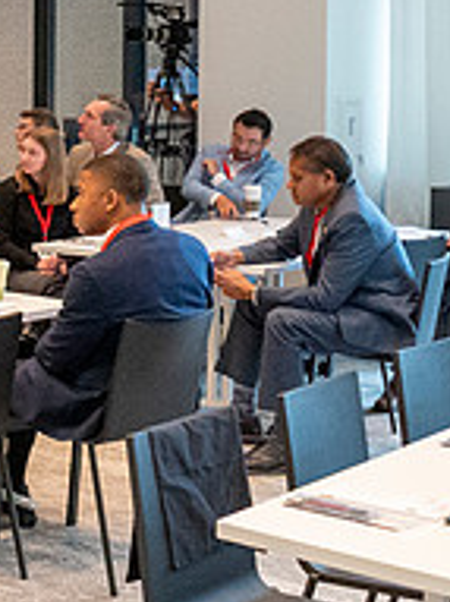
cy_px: 140
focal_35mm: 79
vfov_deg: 24.4
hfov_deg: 15.4
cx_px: -419
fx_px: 1371
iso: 5000
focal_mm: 18
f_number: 5.6
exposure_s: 1/100
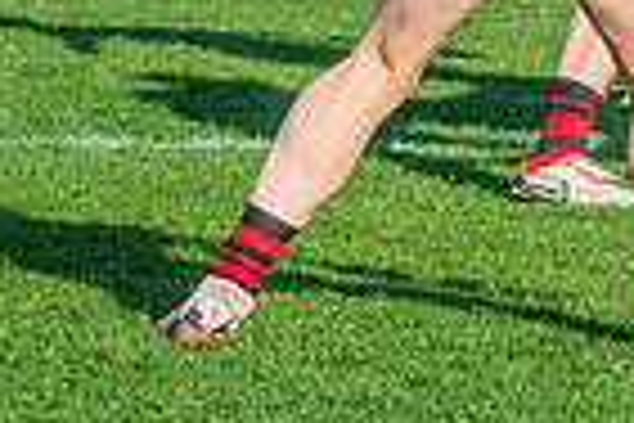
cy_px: -503
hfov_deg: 2.4
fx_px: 14915
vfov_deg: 1.6
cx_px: 883
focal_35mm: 847
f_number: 9
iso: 800
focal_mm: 170
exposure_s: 1/1250
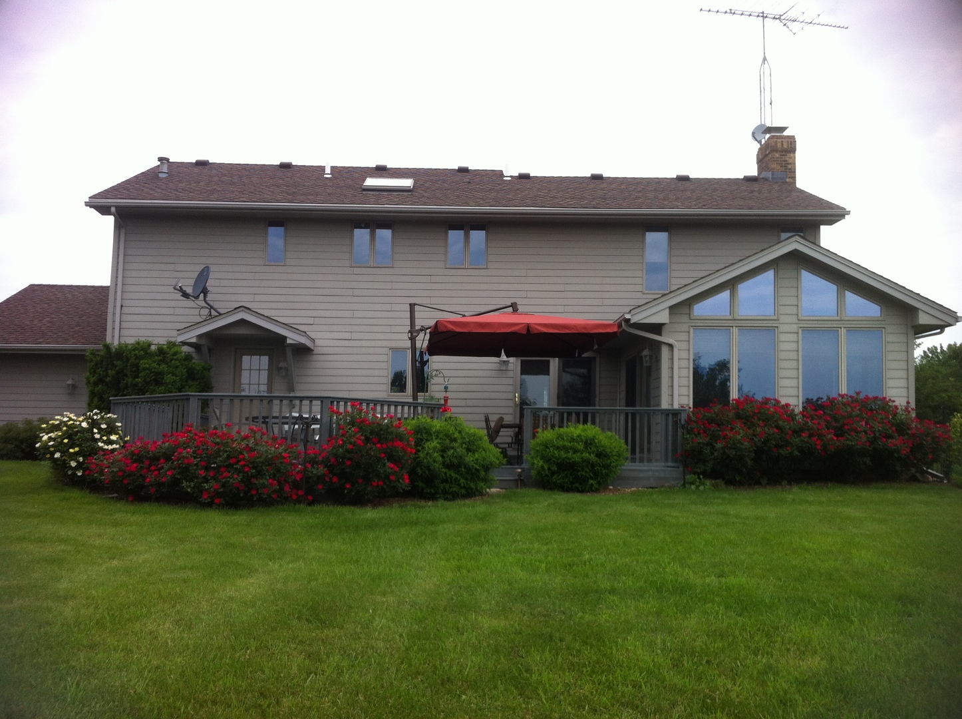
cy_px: 360
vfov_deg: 40.6
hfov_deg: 52.7
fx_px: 971
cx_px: 481
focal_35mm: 35
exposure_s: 1/718
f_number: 2.8
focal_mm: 3.85
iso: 80
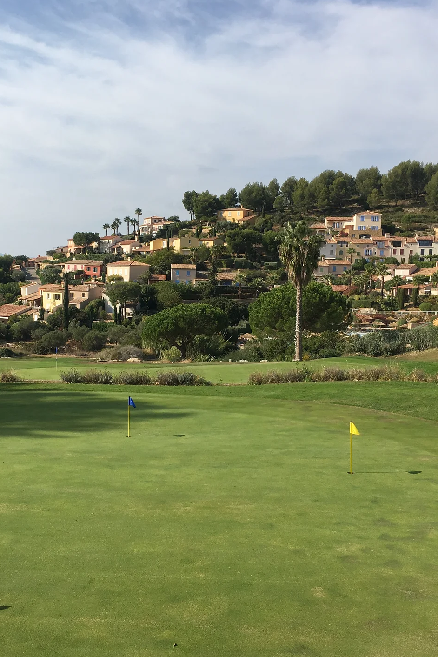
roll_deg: -2.0
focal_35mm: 41
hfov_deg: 32.4
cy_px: 323
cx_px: 144
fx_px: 748
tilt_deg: -3.6
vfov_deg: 47.4
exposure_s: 1/1637
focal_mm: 4.15
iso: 25
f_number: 2.2
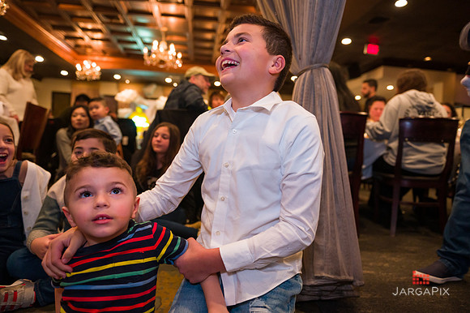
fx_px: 313
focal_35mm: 24
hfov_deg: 73.8
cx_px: 235
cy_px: 156
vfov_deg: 53.1
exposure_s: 1/160
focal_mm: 24
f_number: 3.2
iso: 1600
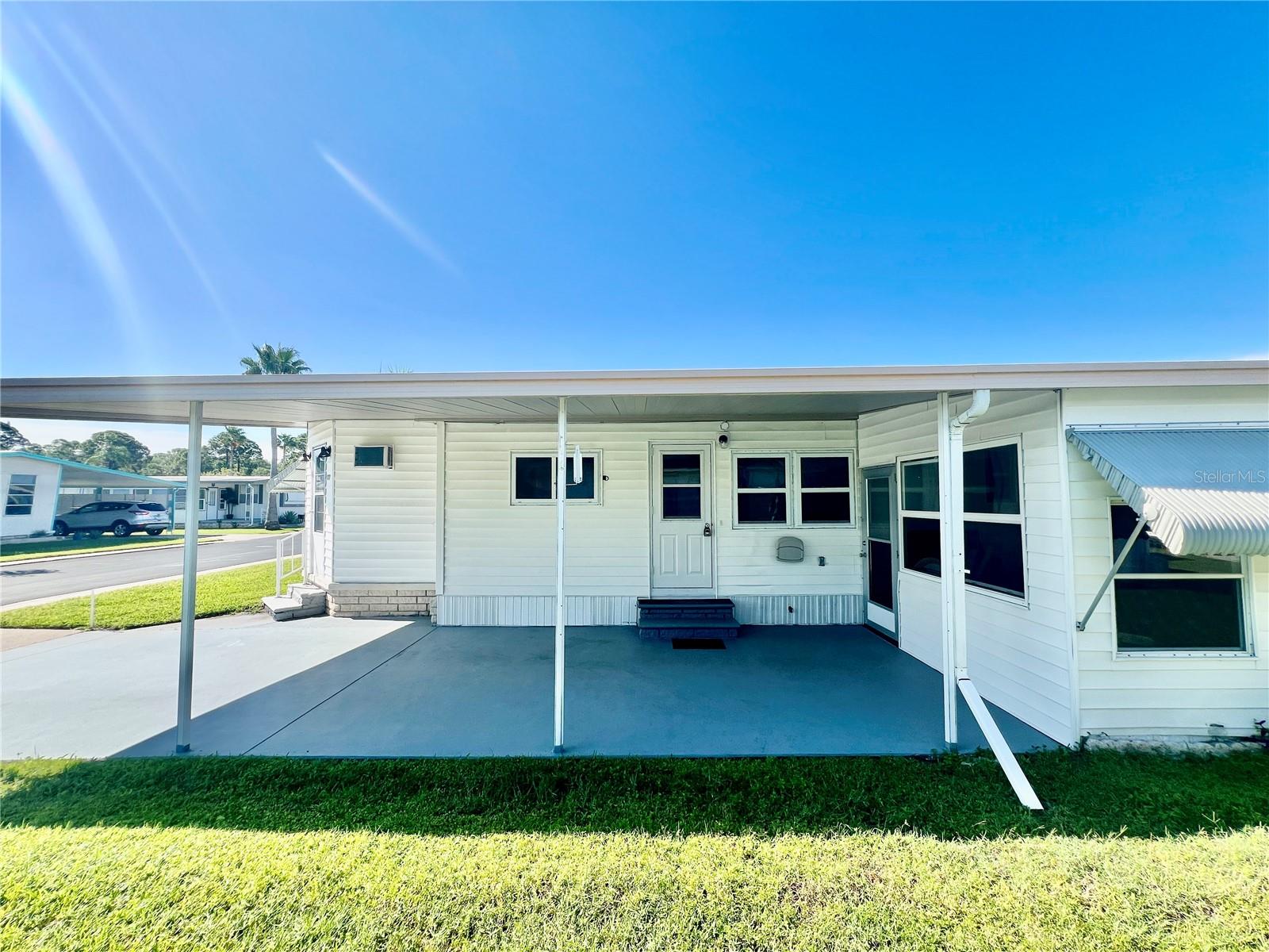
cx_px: 634
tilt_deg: +2.5
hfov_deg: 106.2
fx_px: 477
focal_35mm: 13
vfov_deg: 89.9
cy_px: 476
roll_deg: +0.6
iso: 32
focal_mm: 1.57
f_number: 1.8
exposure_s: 1/803
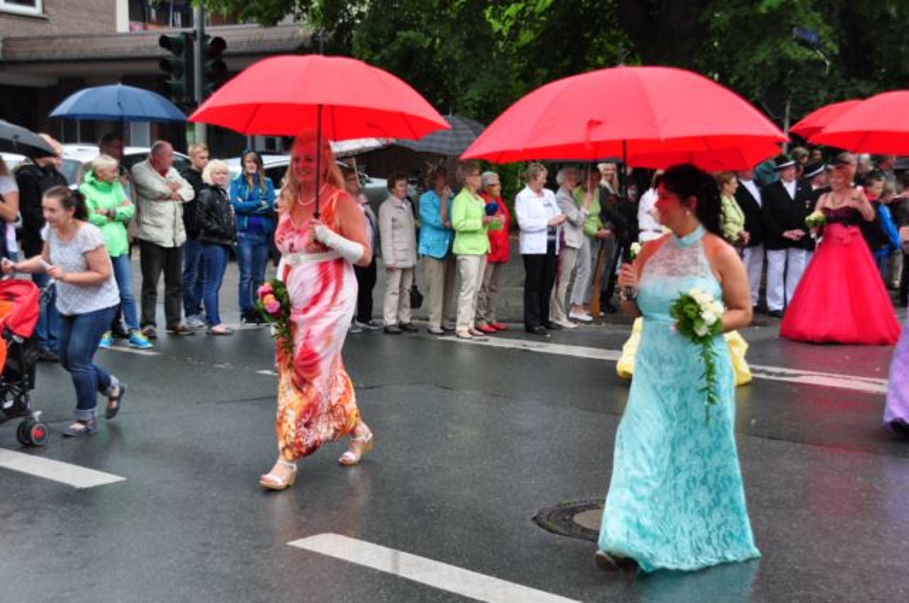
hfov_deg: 36.9
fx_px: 1362
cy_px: 302
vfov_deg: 25.0
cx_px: 454
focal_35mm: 54
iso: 200
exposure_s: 1/200
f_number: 7.1
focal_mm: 36
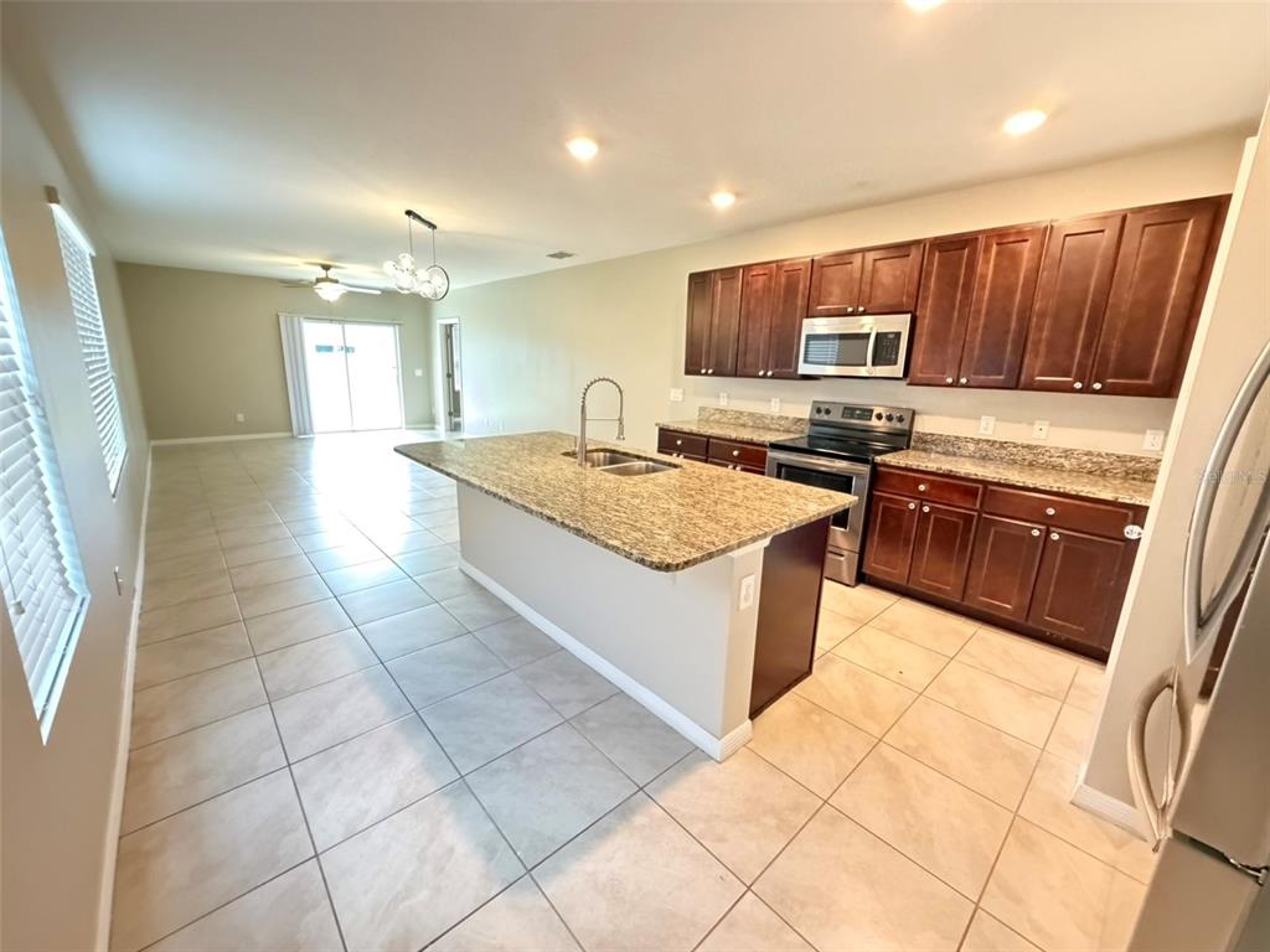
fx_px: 514
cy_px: 476
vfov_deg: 85.7
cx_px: 635
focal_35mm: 14
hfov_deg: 102.1
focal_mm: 2.22
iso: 2500
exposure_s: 1/24
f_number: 2.2
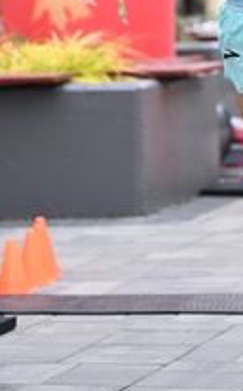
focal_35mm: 221
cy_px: -110
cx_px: 299
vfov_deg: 9.4
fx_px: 2352
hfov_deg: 5.9
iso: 1250
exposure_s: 1/640
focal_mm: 81
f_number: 2.8
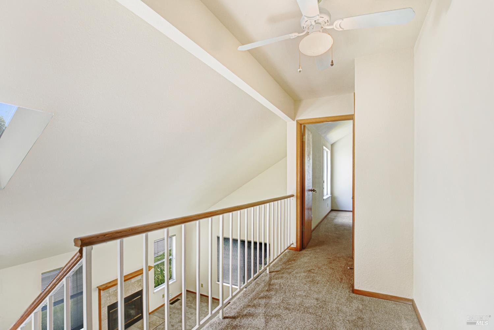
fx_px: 220
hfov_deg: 96.7
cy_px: 165
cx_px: 247
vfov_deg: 73.7
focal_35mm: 16
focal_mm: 11
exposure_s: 1/100
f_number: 5
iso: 100
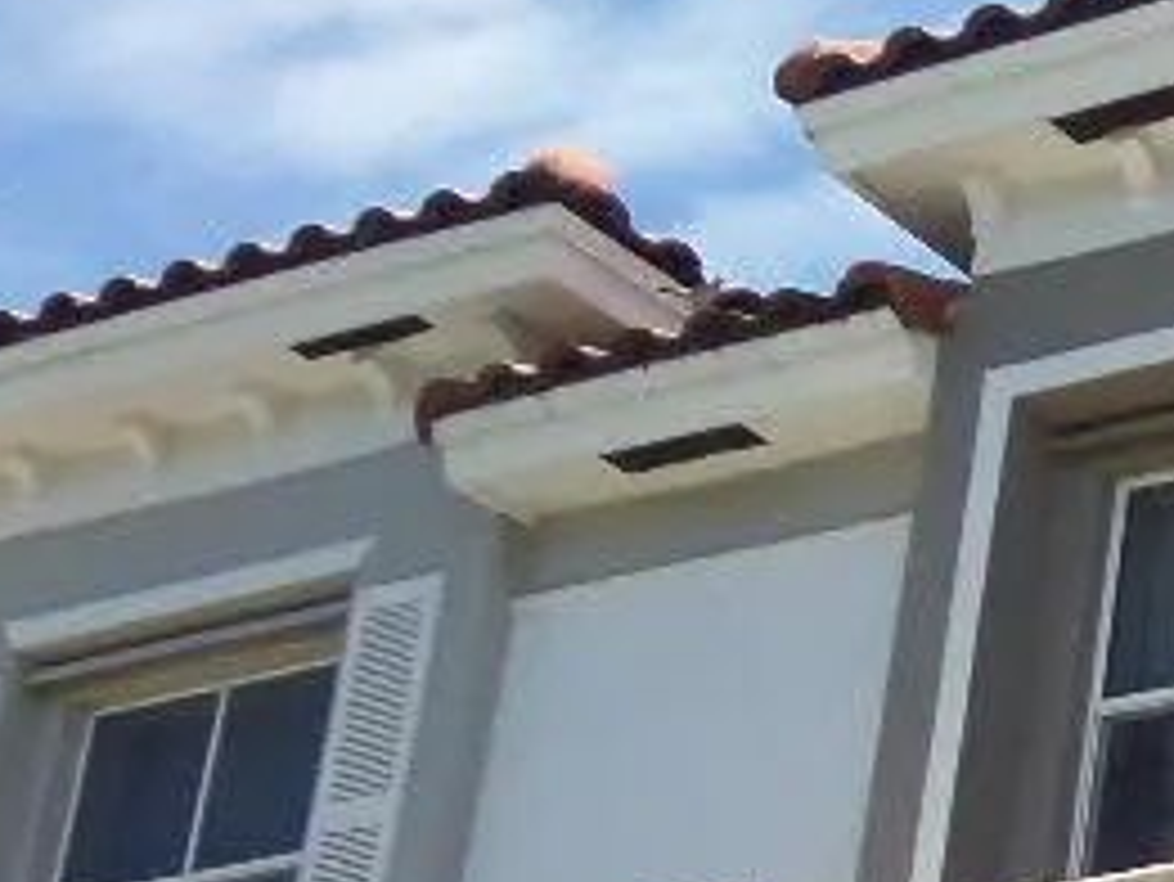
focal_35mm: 94
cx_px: 2290
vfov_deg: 14.5
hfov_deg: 16.4
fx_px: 3189
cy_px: 1372
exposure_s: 1/750
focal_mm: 4
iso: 100
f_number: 3.2
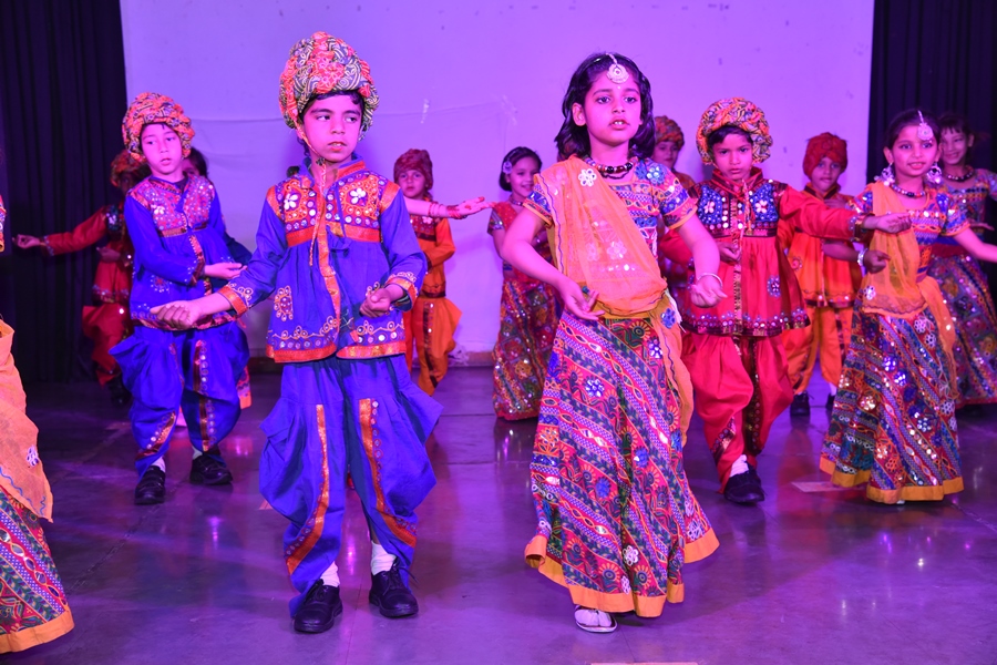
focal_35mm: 50
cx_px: 498
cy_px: 332
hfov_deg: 39.6
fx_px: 1385
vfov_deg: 27.0
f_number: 5
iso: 1250
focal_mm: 50
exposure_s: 1/125
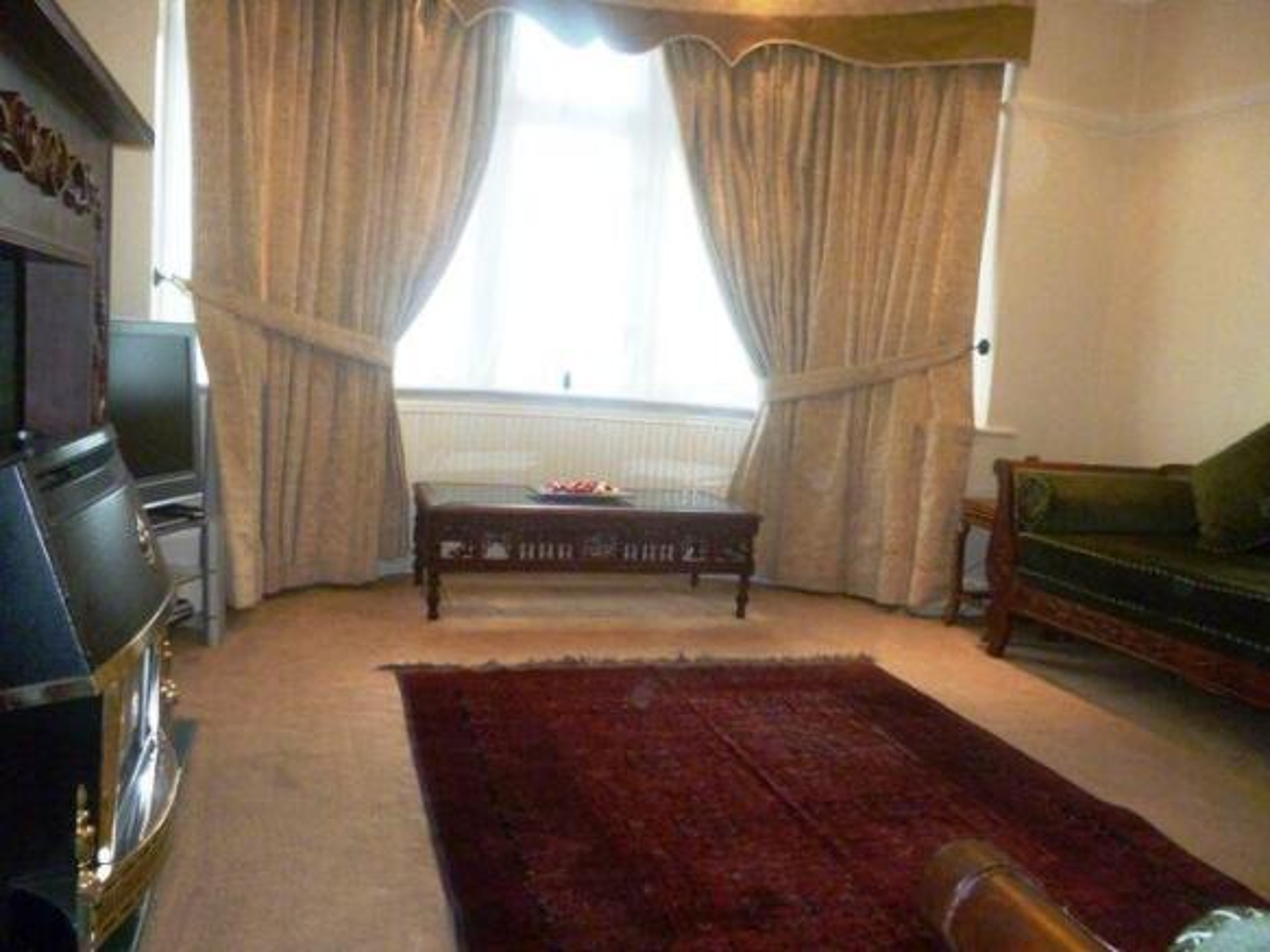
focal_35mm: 28
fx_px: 1027
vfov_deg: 49.7
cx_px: 635
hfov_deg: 63.5
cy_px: 476
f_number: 3.1
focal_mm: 5
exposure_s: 1/60
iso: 400
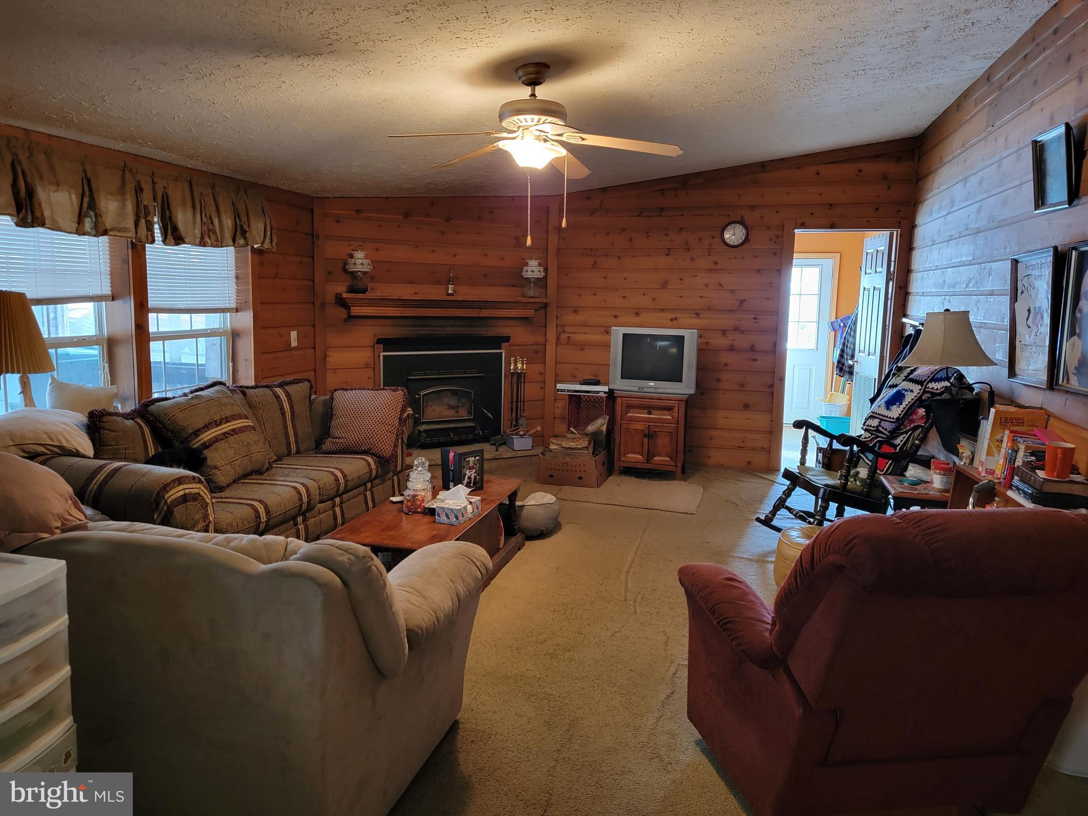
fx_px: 754
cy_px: 408
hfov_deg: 71.6
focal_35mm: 24
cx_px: 544
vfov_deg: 56.8
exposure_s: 1/40
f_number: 1.8
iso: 320
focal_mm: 6.7
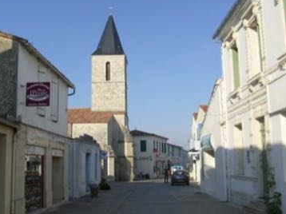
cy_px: 106
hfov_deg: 44.8
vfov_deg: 34.3
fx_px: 347
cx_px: 136
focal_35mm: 42
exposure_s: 1/350
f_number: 7.1
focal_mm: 5.8
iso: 80
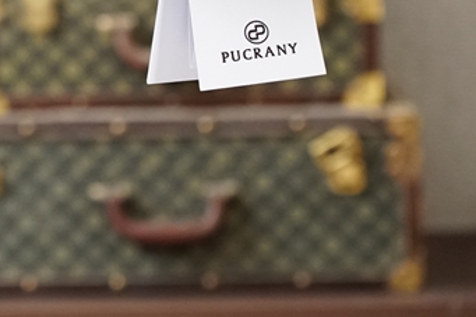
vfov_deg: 5.2
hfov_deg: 7.7
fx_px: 3457
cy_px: -135
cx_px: -221
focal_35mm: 262
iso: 1250
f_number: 4
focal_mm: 55
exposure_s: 1/125
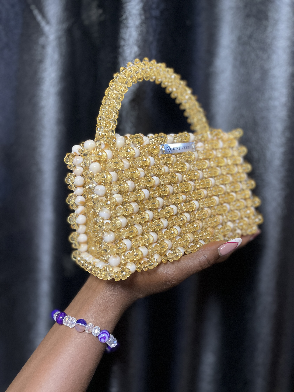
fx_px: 294
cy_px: 196
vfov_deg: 67.3
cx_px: 147
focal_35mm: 26
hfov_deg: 53.1
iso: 160
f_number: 1.6
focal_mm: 4.2
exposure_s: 1/50
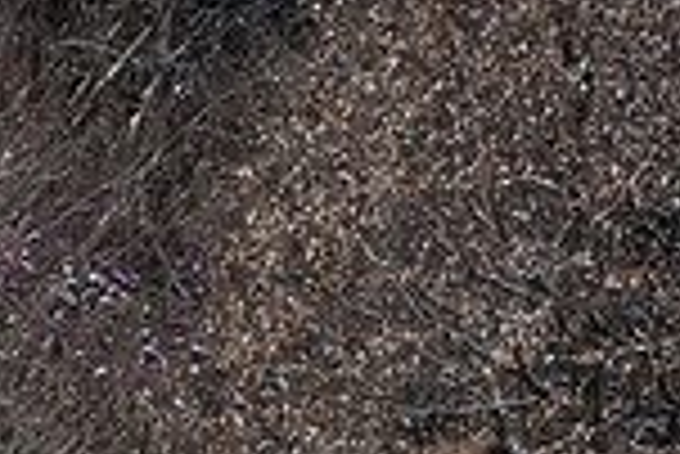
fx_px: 8092
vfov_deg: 3.2
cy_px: 843
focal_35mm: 428
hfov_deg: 4.8
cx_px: 410
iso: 640
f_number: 14
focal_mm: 80
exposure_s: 1/1000
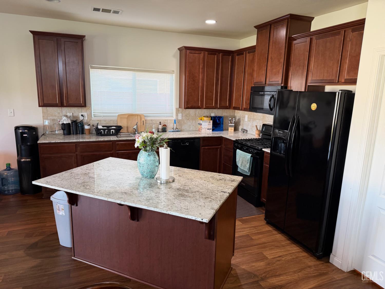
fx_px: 267
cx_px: 192
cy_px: 144
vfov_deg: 56.8
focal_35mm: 24
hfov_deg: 71.6
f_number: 1.78
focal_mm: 6.76
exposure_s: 1/60
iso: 250
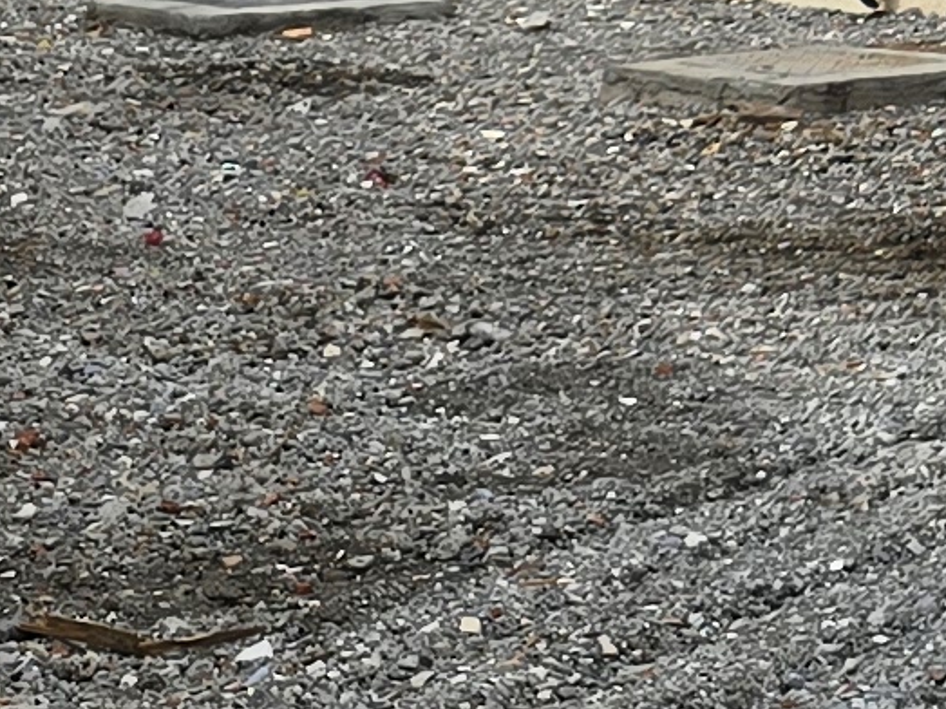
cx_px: 2062
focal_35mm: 176
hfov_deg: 10.1
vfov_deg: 7.9
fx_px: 4809
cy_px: -890
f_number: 1.7
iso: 12
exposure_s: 1/1610
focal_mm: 6.3
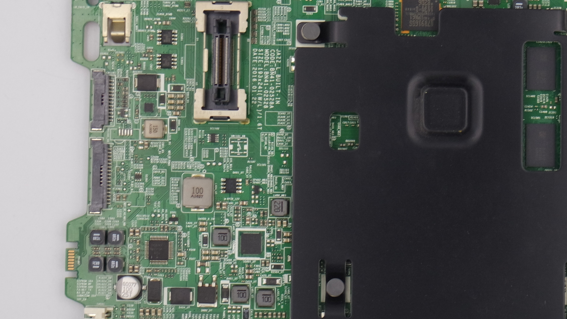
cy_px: 97
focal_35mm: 112
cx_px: 419
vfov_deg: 10.8
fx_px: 1684
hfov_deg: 19.0
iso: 200
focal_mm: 20
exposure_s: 1/125
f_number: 5
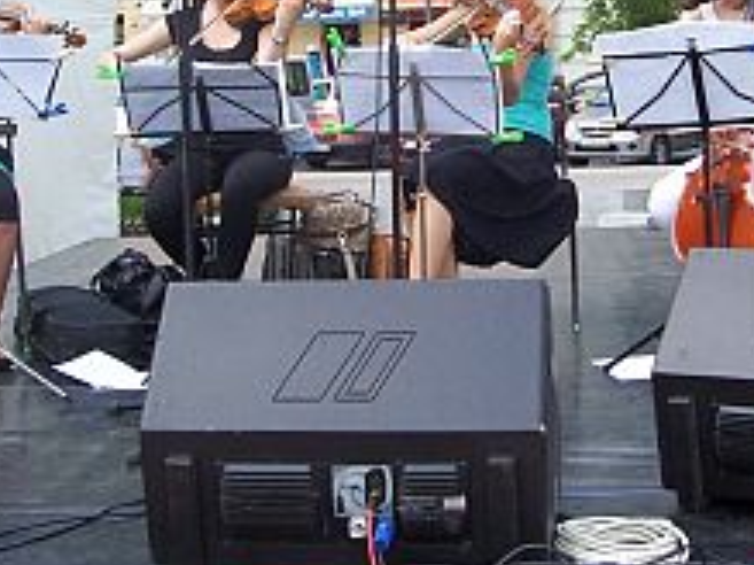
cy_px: 76
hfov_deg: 27.3
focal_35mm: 70
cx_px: 585
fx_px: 1524
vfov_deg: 20.6
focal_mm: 5.6
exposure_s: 1/125
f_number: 5.6
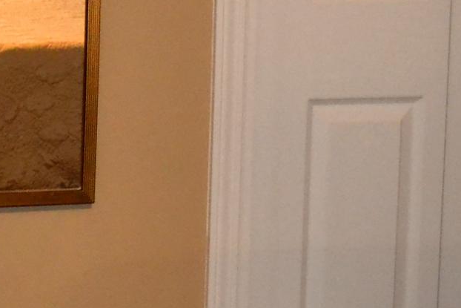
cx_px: -199
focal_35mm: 188
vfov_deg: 7.3
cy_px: -24
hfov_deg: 10.6
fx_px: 2408
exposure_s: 1/60
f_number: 4.2
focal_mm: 26
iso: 3200
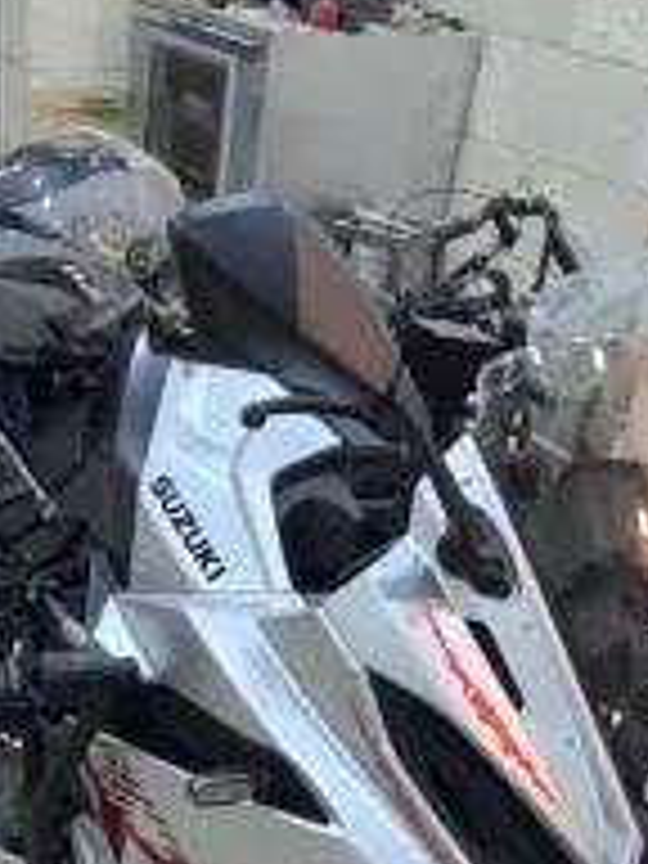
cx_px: 130
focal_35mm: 48
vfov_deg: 36.9
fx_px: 1198
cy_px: 792
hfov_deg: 29.6
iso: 320
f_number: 1.7
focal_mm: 6.3
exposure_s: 1/100
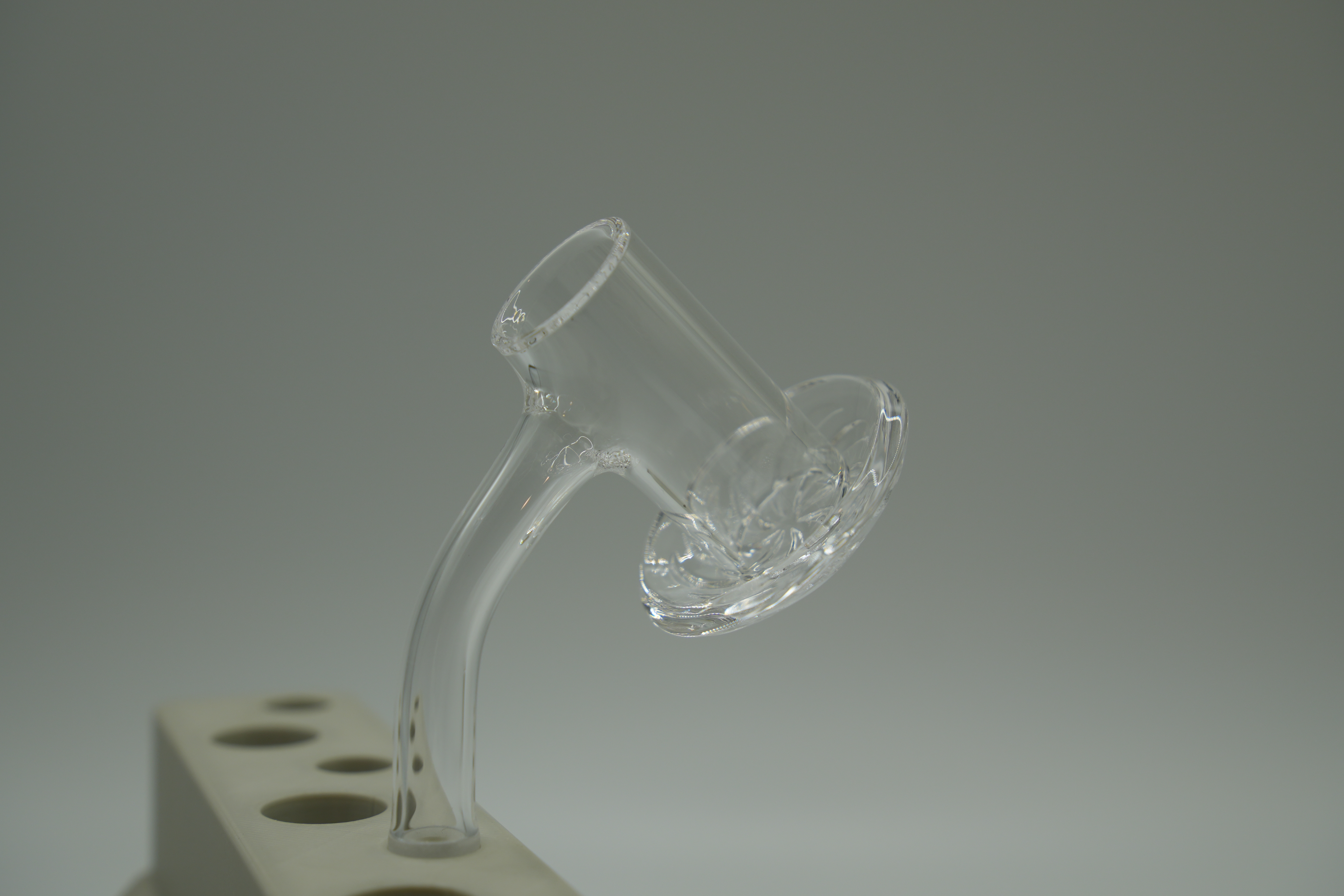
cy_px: 448
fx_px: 1848
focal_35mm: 50
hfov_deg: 40.0
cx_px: 672
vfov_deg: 27.3
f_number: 4.5
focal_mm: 33
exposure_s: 1/80
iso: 100
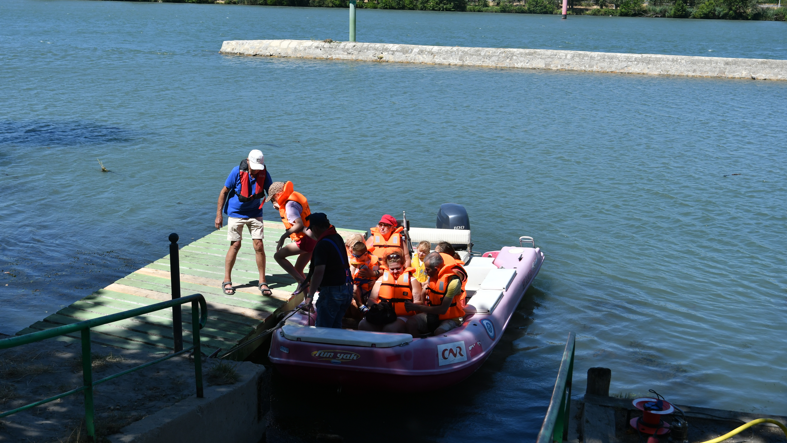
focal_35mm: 48
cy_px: 233
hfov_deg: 42.9
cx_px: 387
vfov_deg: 24.9
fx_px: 1002
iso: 200
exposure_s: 1/1000
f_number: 6.3
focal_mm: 30
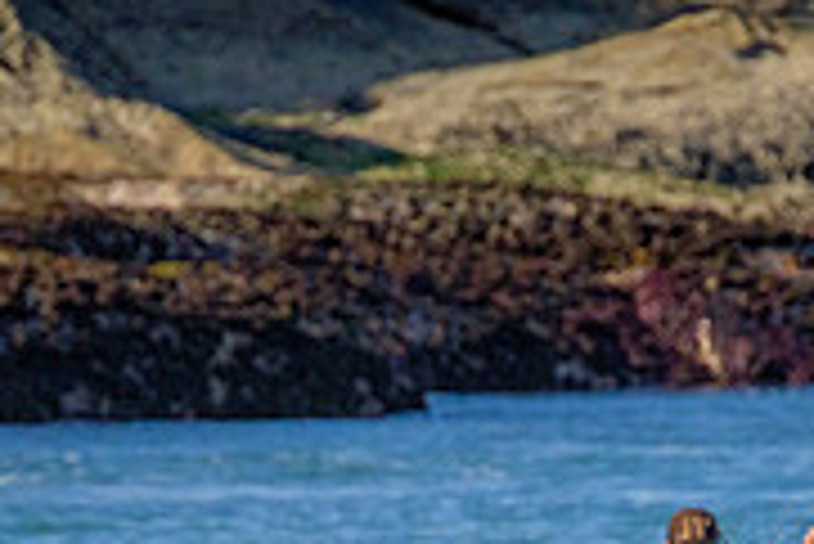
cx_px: 535
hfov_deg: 0.8
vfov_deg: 0.5
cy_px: 794
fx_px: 58020
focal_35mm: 2564
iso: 2200
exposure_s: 1/1250
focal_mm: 800
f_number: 11
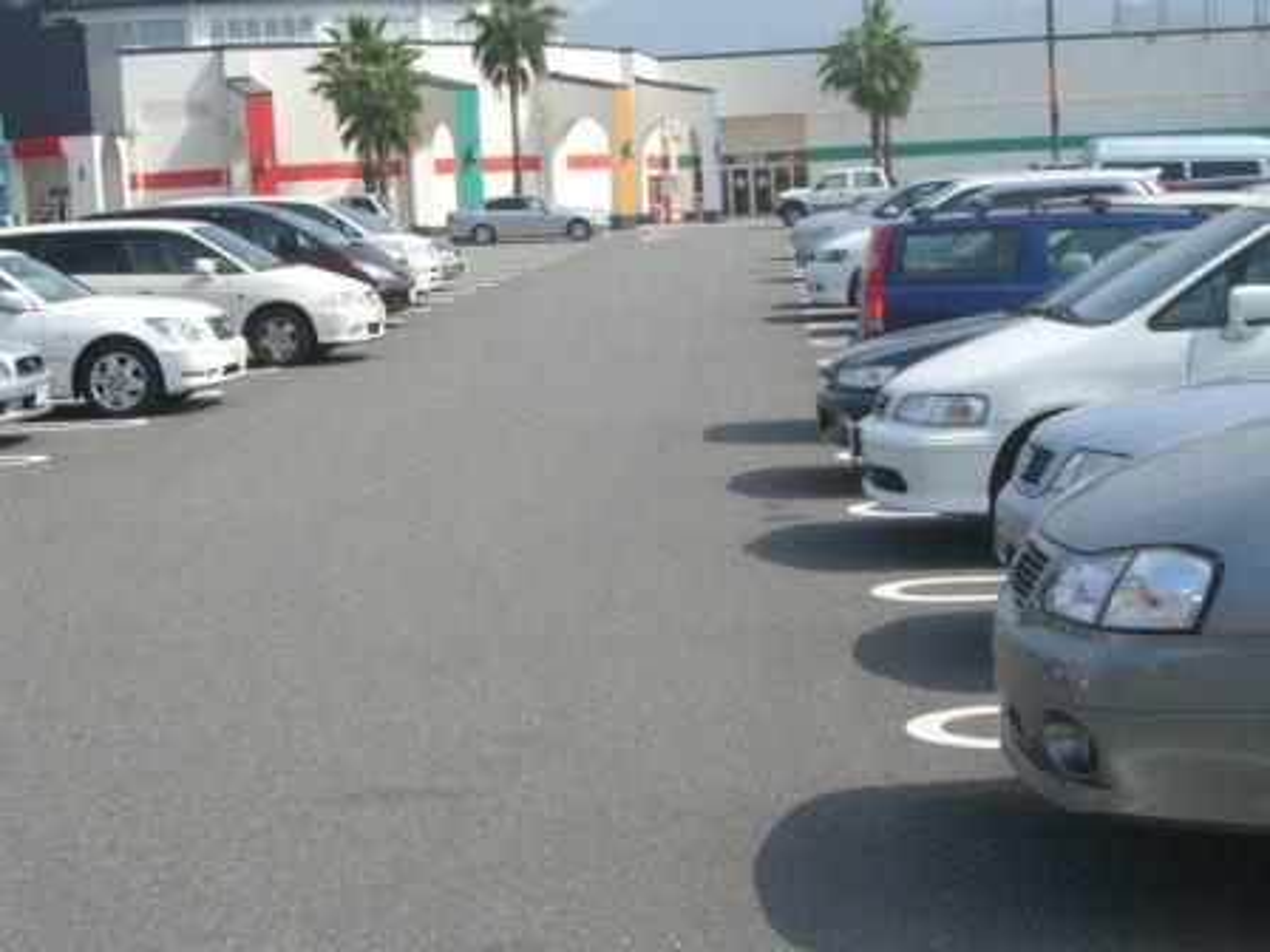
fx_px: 2421
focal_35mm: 66
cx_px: 635
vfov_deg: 22.3
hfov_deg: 29.4
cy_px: 476
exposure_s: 1/320
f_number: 5.8
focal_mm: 10.7
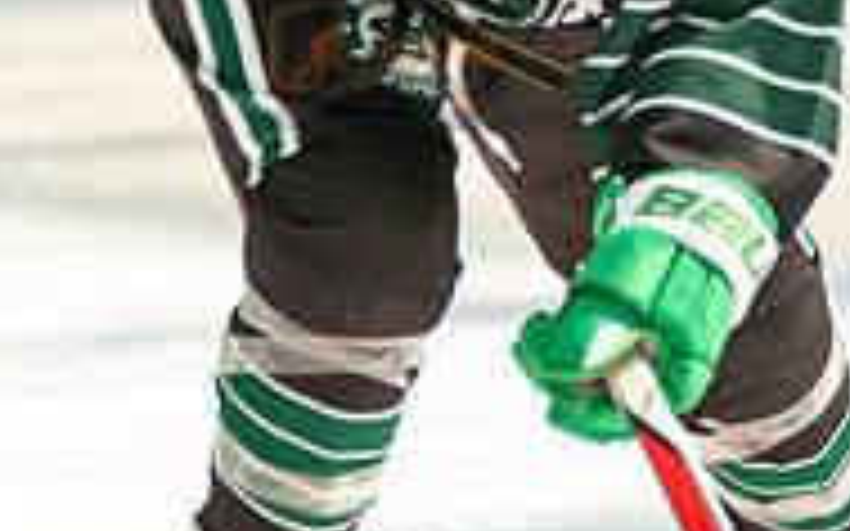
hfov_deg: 1.6
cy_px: 89
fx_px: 30777
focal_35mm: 1329
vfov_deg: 1.0
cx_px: 386
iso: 1600
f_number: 3.5
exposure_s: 1/2000
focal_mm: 300
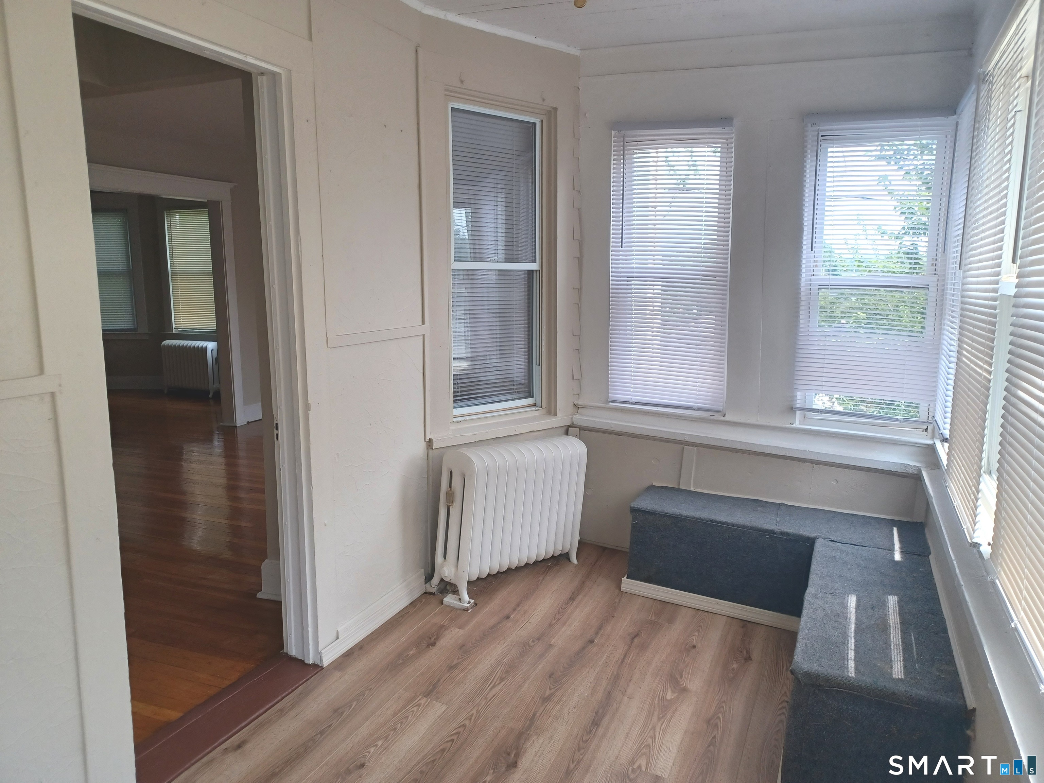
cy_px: 392
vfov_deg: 54.9
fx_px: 754
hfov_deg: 69.4
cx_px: 522
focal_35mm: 25
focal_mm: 4.6
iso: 40
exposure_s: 1/50
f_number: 1.8
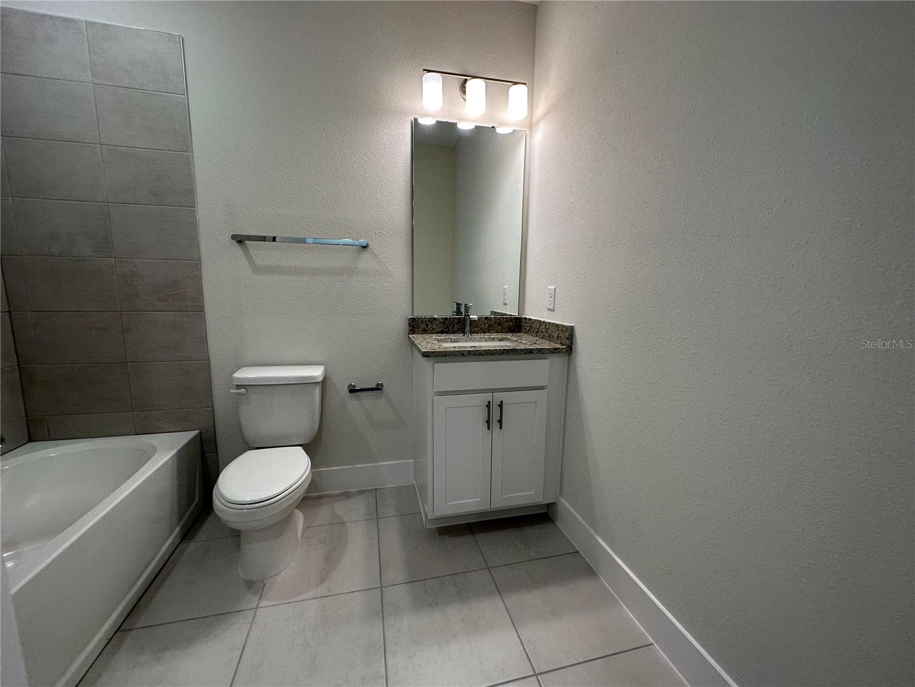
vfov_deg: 85.7
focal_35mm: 14
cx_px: 458
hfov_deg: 102.1
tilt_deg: -9.0
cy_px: 344
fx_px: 370
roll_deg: -1.3
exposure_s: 1/120
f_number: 2.2
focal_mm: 2.22
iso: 125
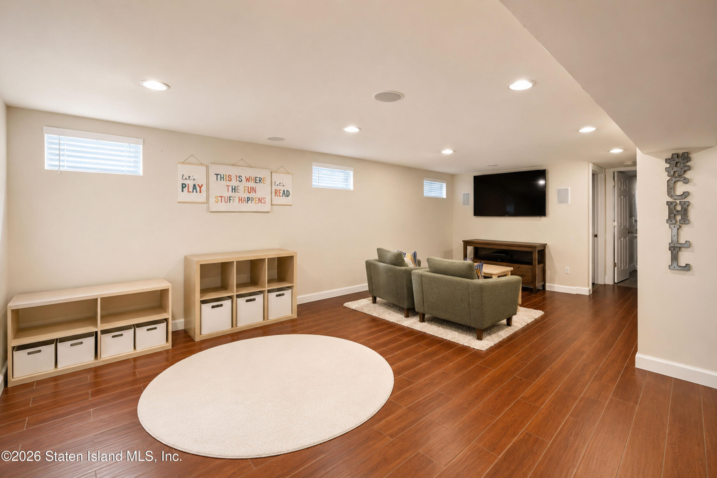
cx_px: 358
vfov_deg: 77.3
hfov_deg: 100.4
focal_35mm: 15
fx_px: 299
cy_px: 239
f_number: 2.8
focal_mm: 10
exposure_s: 1/6
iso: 100
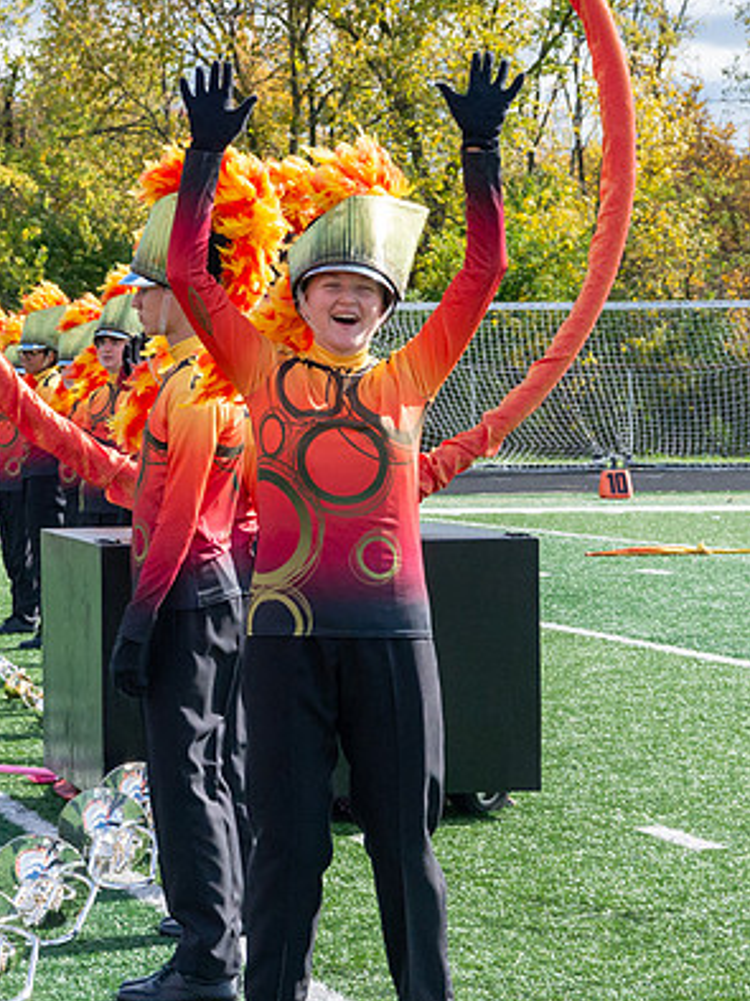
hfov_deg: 9.9
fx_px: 4309
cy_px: 358
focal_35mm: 149
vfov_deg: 13.2
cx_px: 314
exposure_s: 1/2500
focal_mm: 70
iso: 1600
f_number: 10
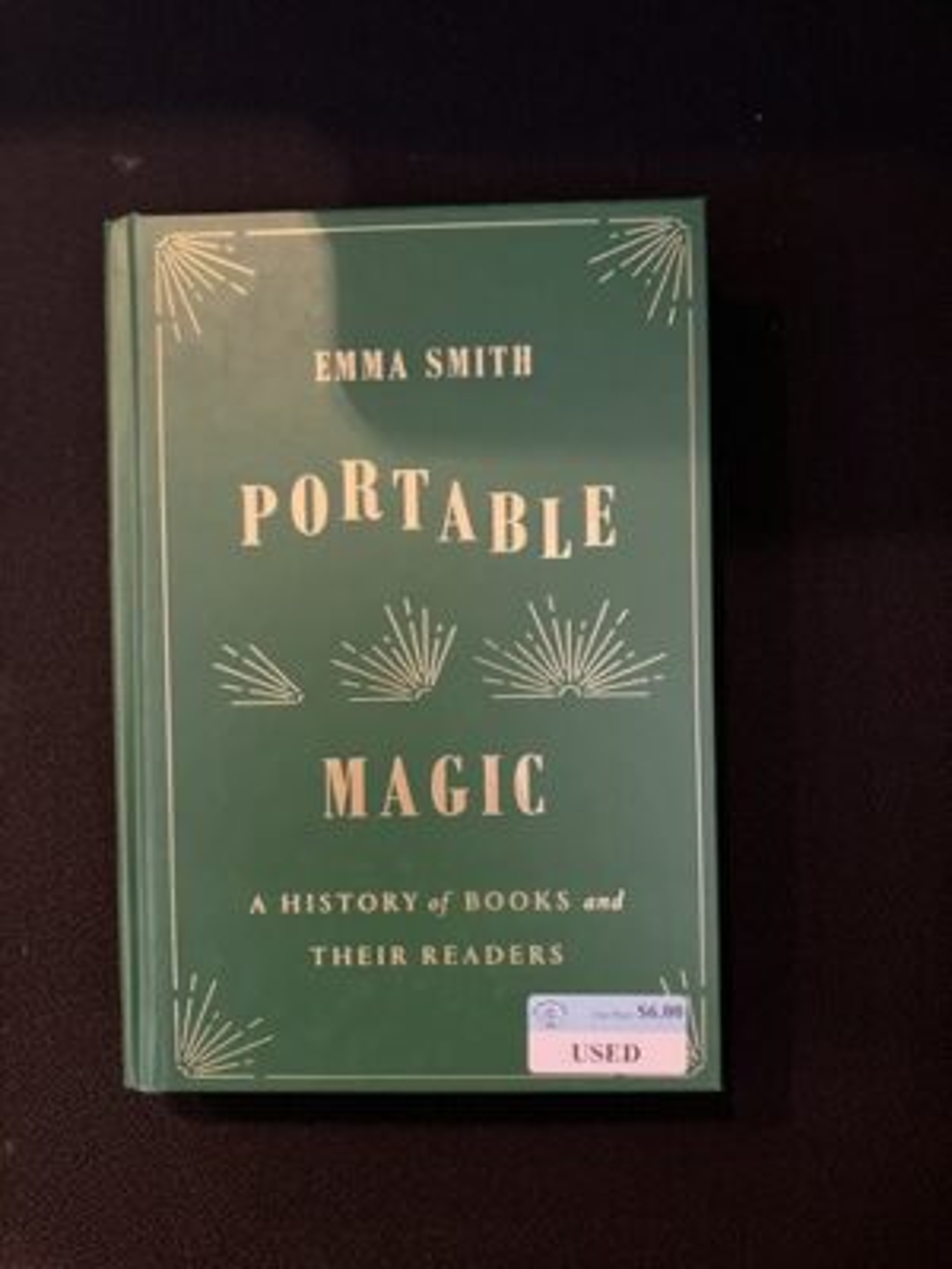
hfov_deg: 49.7
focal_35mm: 28
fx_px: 1027
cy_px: 634
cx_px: 476
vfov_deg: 63.4
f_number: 1.8
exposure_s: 1/24
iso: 640
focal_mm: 3.99
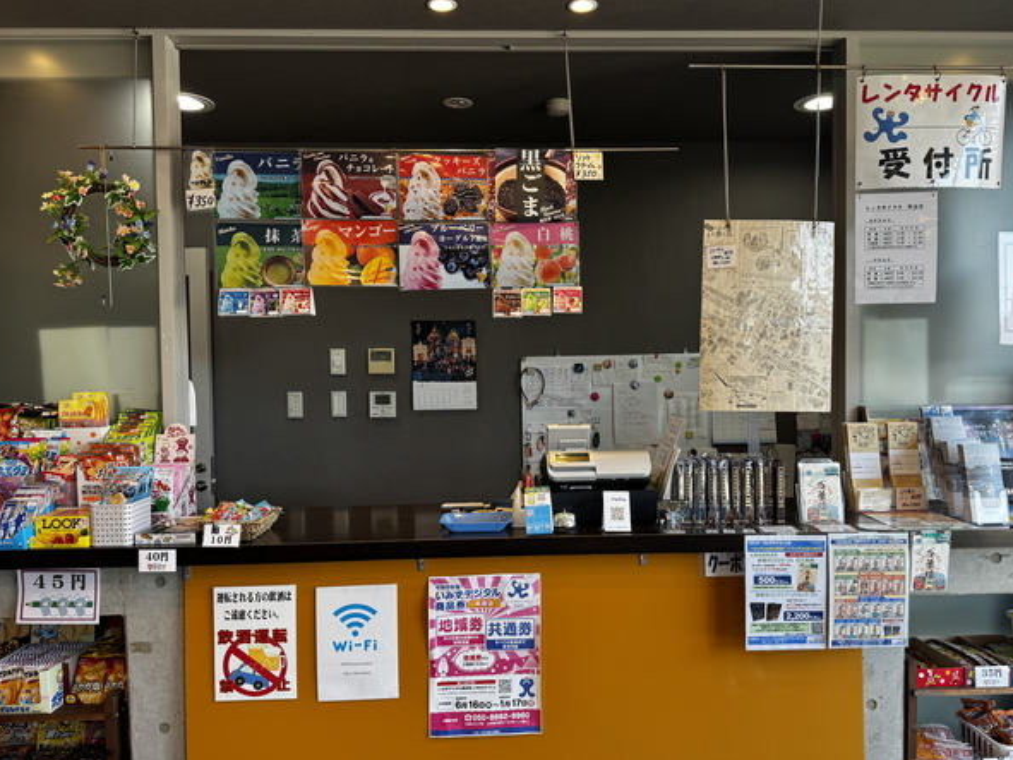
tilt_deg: -1.5
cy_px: 396
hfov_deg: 67.3
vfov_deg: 53.0
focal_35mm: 26
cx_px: 533
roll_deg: +1.4
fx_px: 761
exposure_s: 1/120
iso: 64
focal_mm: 6.76
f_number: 1.78
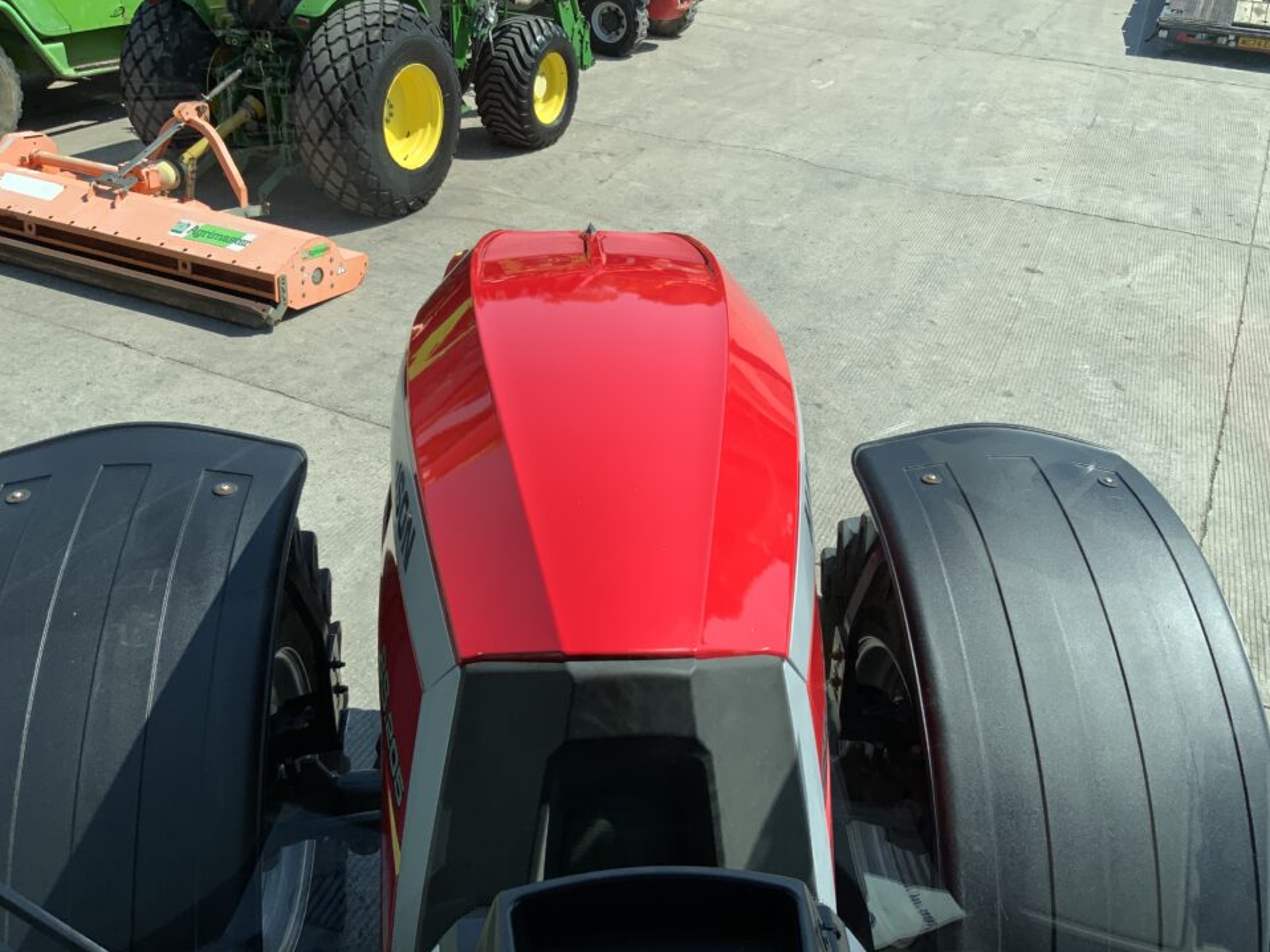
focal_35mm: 31
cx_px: 677
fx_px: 1137
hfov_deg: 58.3
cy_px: 448
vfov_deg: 45.4
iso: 16
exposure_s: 1/962
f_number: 1.8
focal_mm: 3
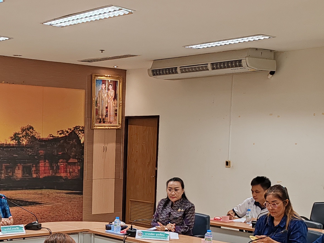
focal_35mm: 66
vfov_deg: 22.0
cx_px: 67
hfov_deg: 28.8
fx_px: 618
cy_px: 191
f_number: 1.9
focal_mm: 6.12
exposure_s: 1/100
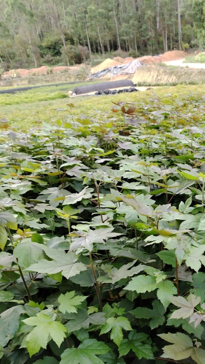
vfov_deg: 52.4
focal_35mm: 38
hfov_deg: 30.0
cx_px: 179
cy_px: 221
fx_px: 367
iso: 161
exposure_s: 1/100
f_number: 1.8
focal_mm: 4.26
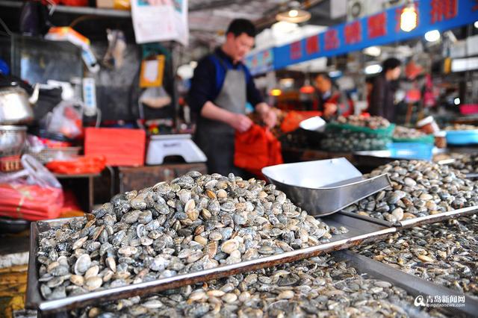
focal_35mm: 28
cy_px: 159
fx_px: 372
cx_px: 239
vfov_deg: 46.4
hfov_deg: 65.5
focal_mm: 28
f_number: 2.8
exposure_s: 1/400
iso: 640
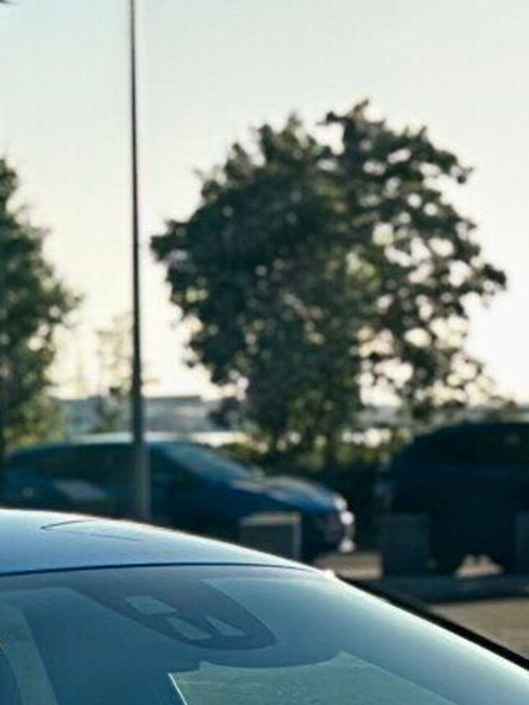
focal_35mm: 218
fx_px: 4440
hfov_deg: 6.8
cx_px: 126
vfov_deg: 8.9
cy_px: 1018
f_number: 1.78
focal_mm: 6.86
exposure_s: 1/2358
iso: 100
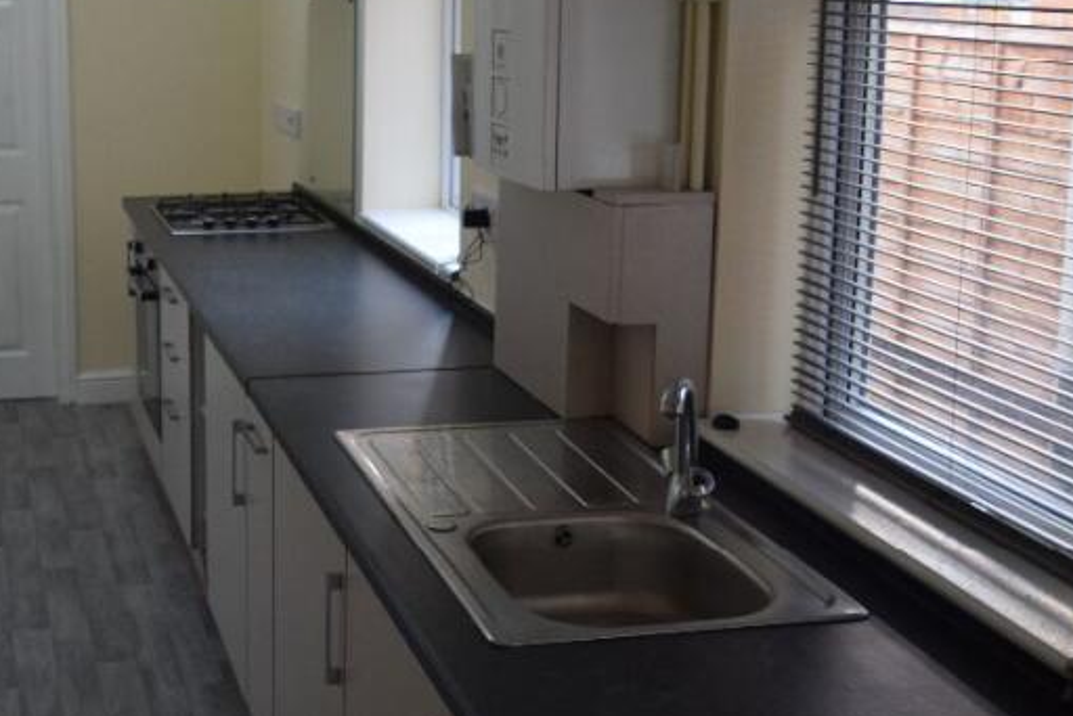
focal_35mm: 54
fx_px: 1610
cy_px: 289
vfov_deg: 25.0
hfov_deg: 36.1
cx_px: 287
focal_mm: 18
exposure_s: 1/60
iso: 640
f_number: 4
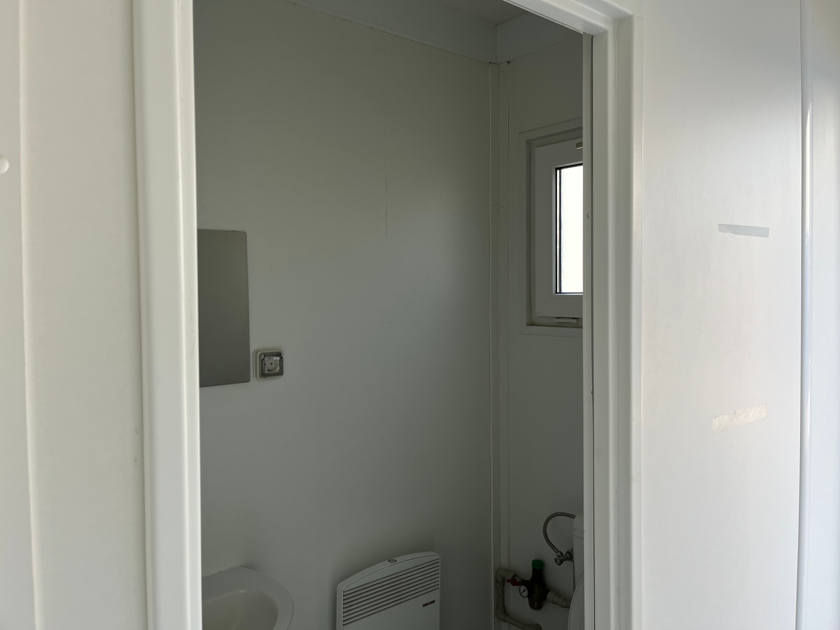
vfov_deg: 53.1
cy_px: 315
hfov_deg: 67.3
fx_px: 631
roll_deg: +0.5
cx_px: 420
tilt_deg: -0.8
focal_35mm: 26
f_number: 1.6
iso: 40
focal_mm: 5.1
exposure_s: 1/182
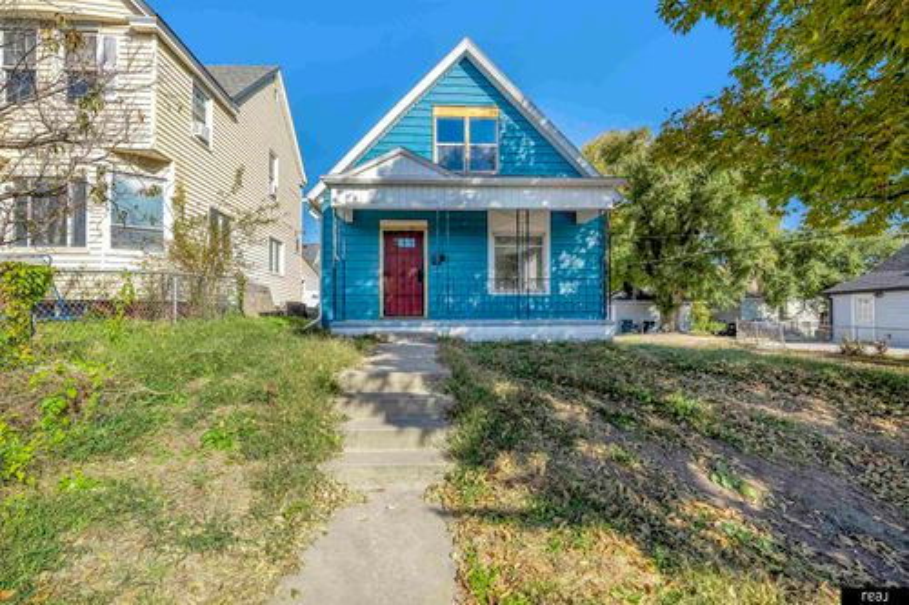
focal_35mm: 16
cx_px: 454
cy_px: 302
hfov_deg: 95.0
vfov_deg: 72.0
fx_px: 416
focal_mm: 16.5
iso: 100
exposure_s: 1/500
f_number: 5
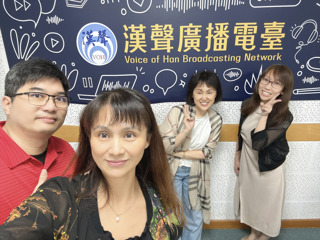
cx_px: 160
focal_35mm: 23
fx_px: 213
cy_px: 120
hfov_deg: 73.9
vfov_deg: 58.9
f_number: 1.9
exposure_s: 1/60
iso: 200
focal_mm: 2.69
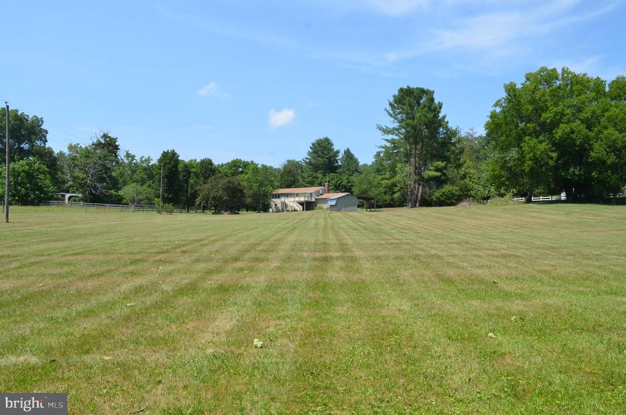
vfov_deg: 47.7
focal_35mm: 27
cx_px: 313
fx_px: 468
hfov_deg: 67.5
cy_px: 208
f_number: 11
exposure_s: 1/400
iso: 400
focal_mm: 18
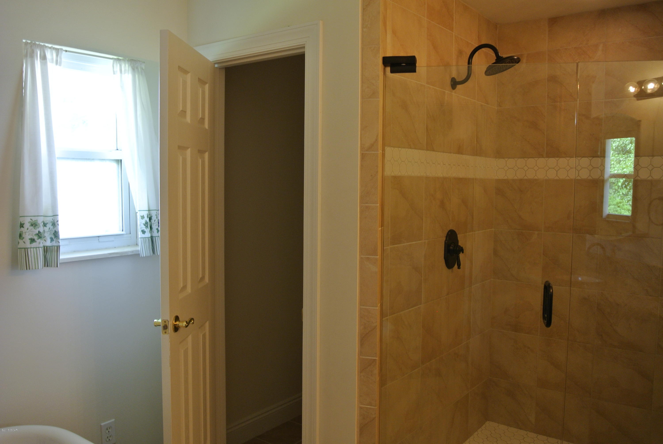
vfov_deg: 43.7
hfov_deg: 61.9
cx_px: 332
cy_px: 222
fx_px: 553
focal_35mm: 30
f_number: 3.5
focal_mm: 11.4
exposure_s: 1/25
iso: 220
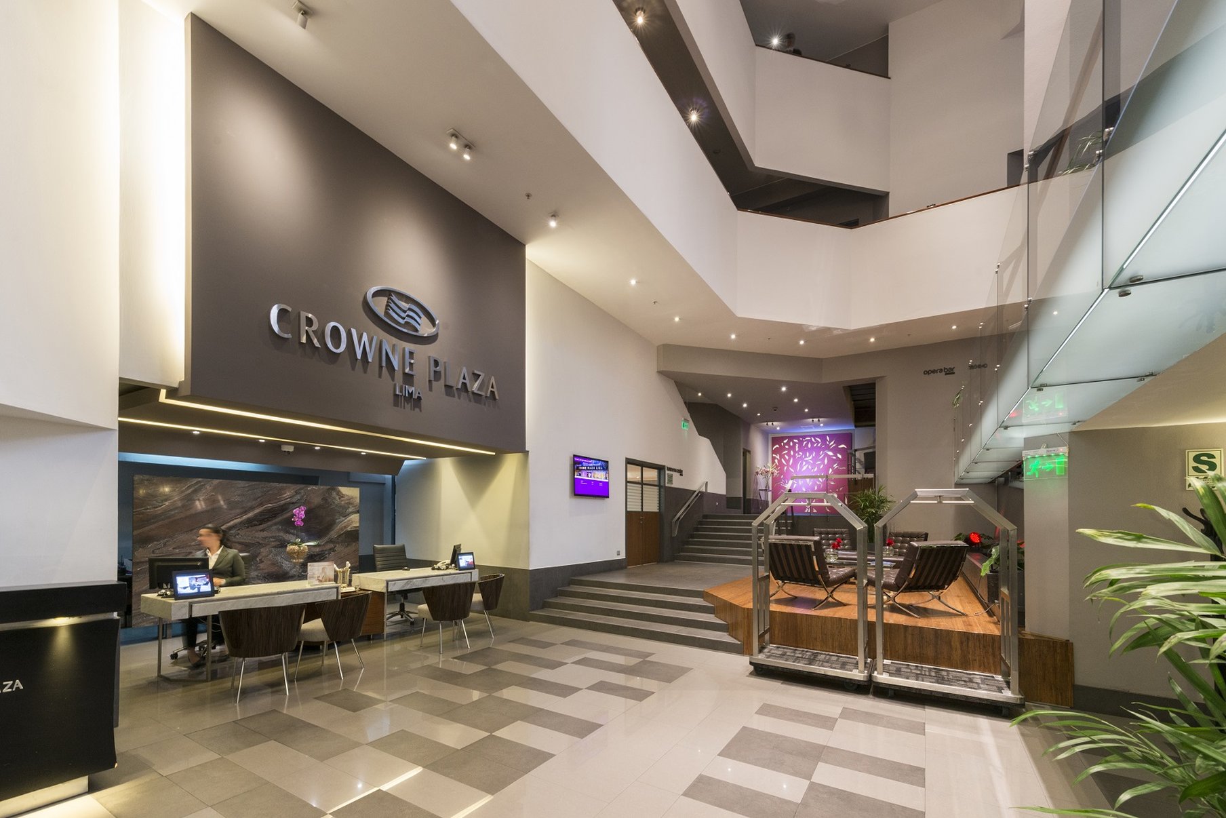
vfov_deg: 81.2
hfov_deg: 104.2
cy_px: 409
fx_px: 477
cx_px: 613
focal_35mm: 14
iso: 500
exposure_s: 1/3
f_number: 14
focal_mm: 14
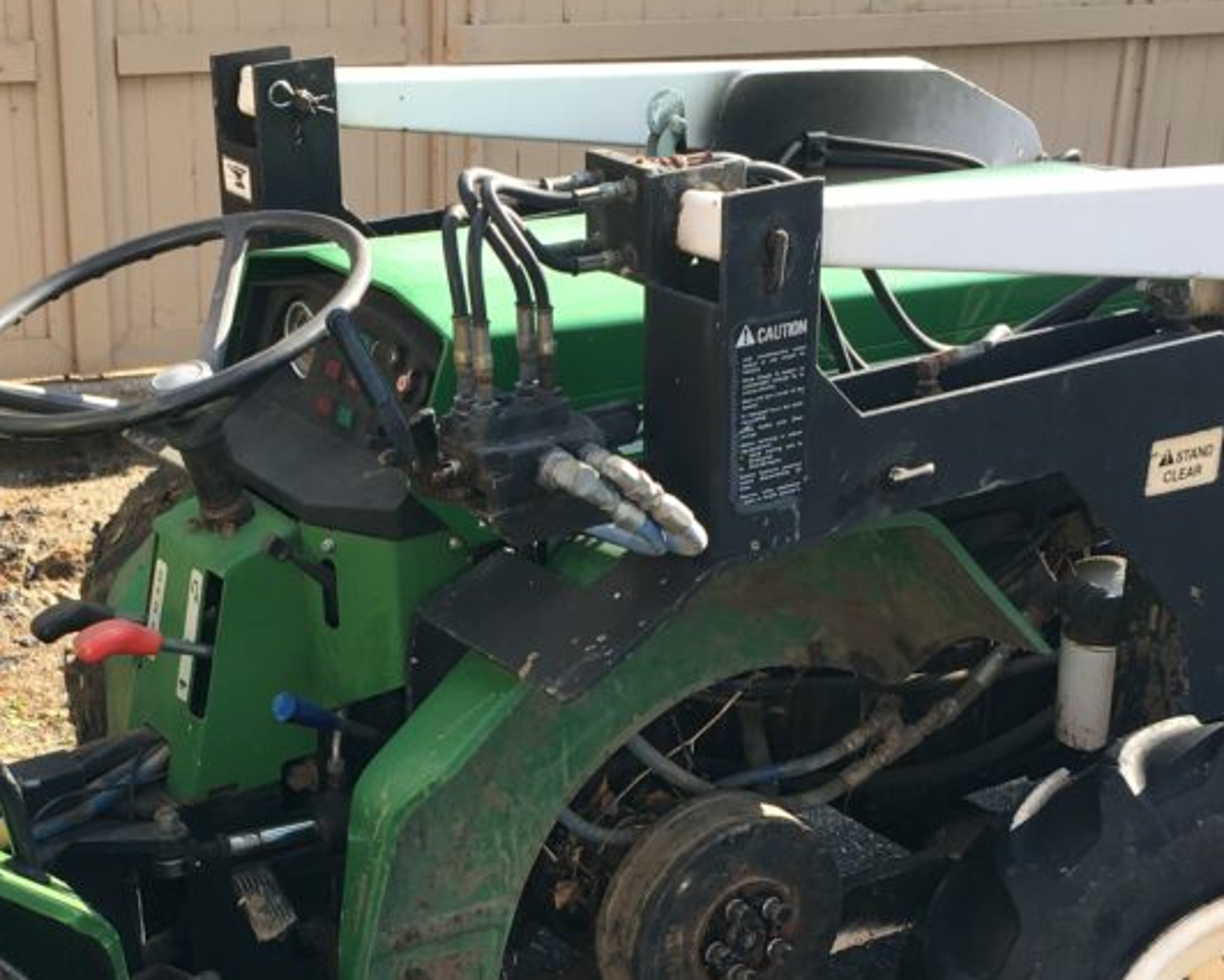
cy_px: 899
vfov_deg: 23.2
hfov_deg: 29.4
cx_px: 433
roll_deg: +0.1
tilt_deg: -23.1
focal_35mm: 64
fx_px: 2319
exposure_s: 1/316
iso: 25
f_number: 2.2
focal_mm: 4.15
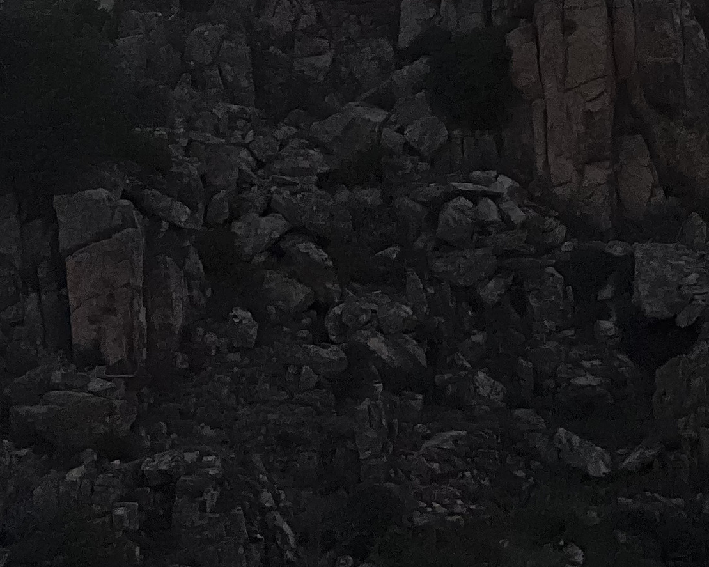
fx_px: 5686
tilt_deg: -1.2
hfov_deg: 7.1
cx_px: 871
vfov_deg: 5.7
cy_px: -124
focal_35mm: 271
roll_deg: +0.6
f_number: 2.8
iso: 32
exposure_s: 1/2320
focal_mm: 9
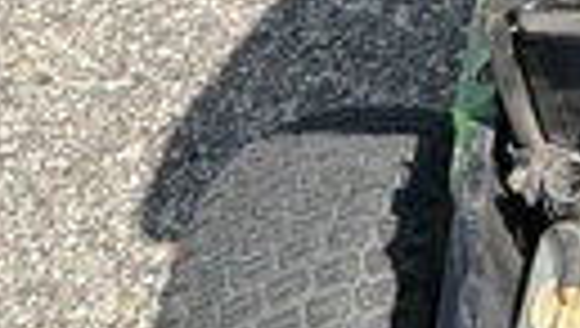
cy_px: -22
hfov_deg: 19.0
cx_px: 886
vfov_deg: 12.2
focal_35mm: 98
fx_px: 1509
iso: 25
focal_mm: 3
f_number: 1.8
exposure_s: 1/962
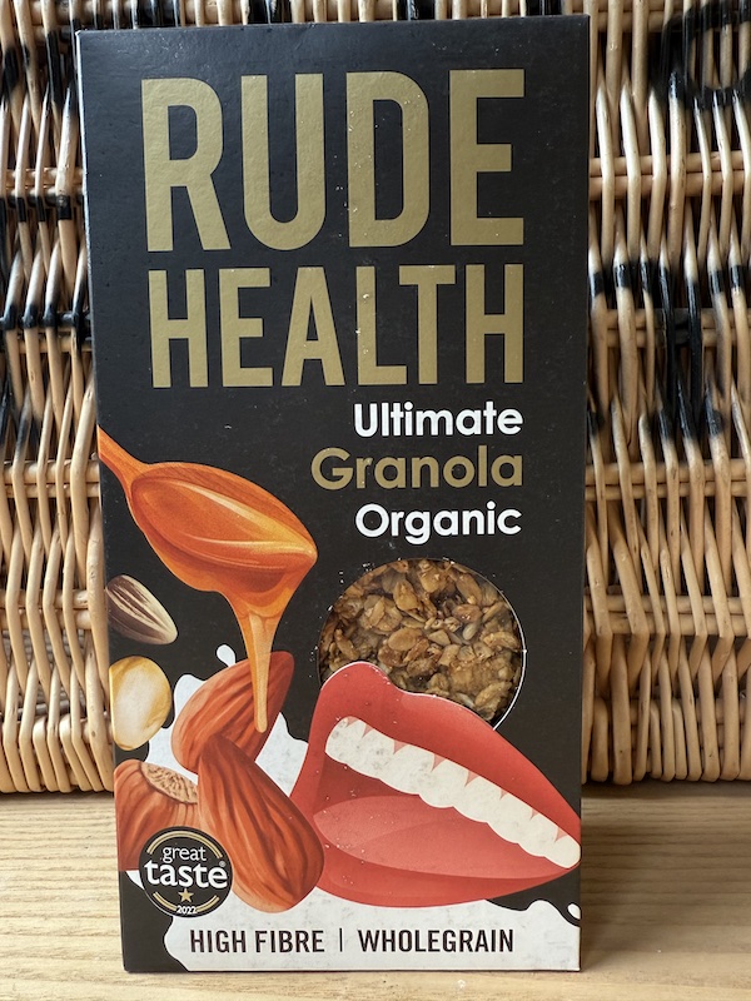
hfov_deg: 51.4
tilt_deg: -4.5
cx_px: 376
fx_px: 781
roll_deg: +0.9
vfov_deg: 65.3
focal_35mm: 27
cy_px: 500
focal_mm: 2.22
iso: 200
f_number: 2.2
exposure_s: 1/99
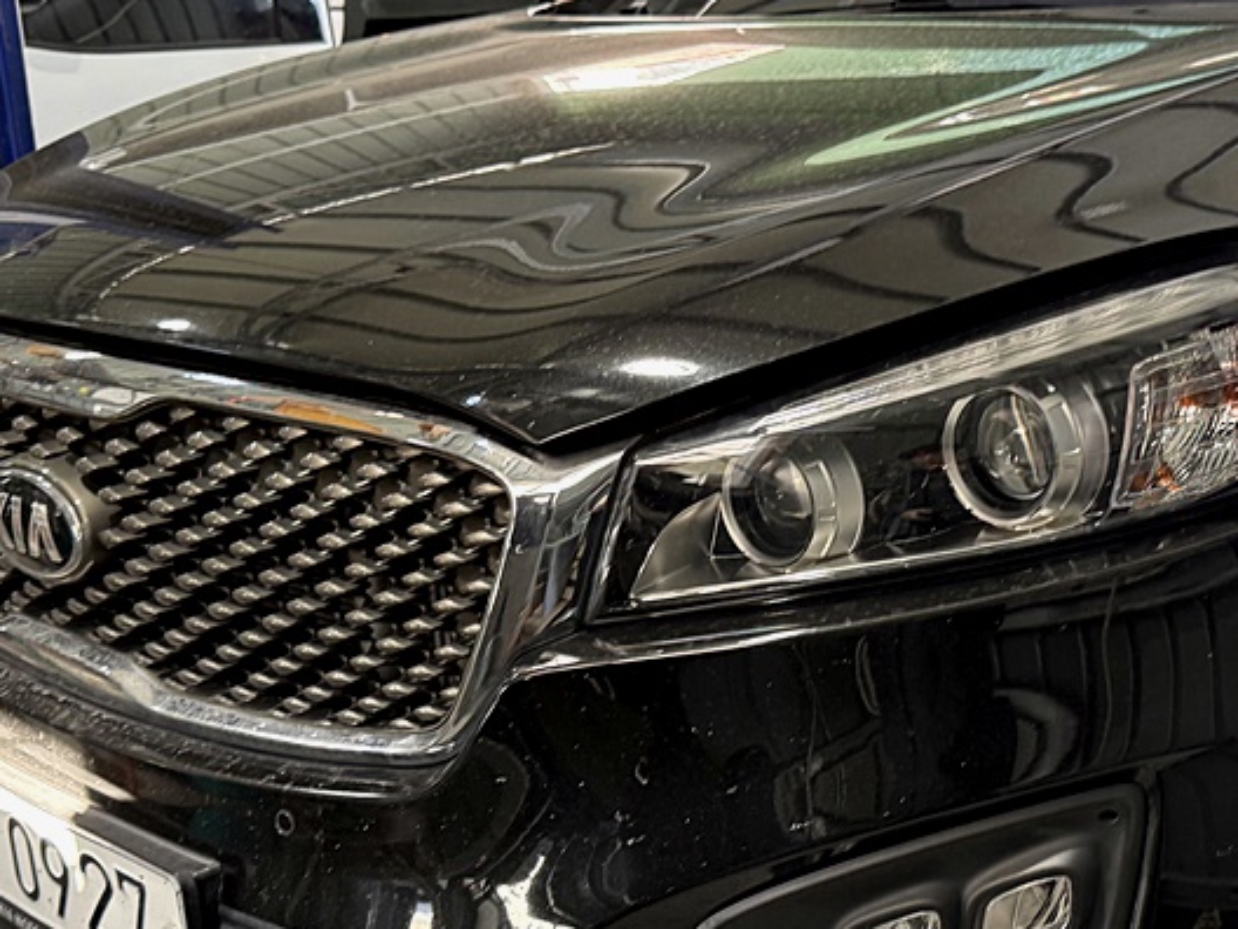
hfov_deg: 37.7
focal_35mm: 50
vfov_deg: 29.0
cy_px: 585
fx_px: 1788
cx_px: 839
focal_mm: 6.76
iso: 200
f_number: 1.78
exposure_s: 1/74
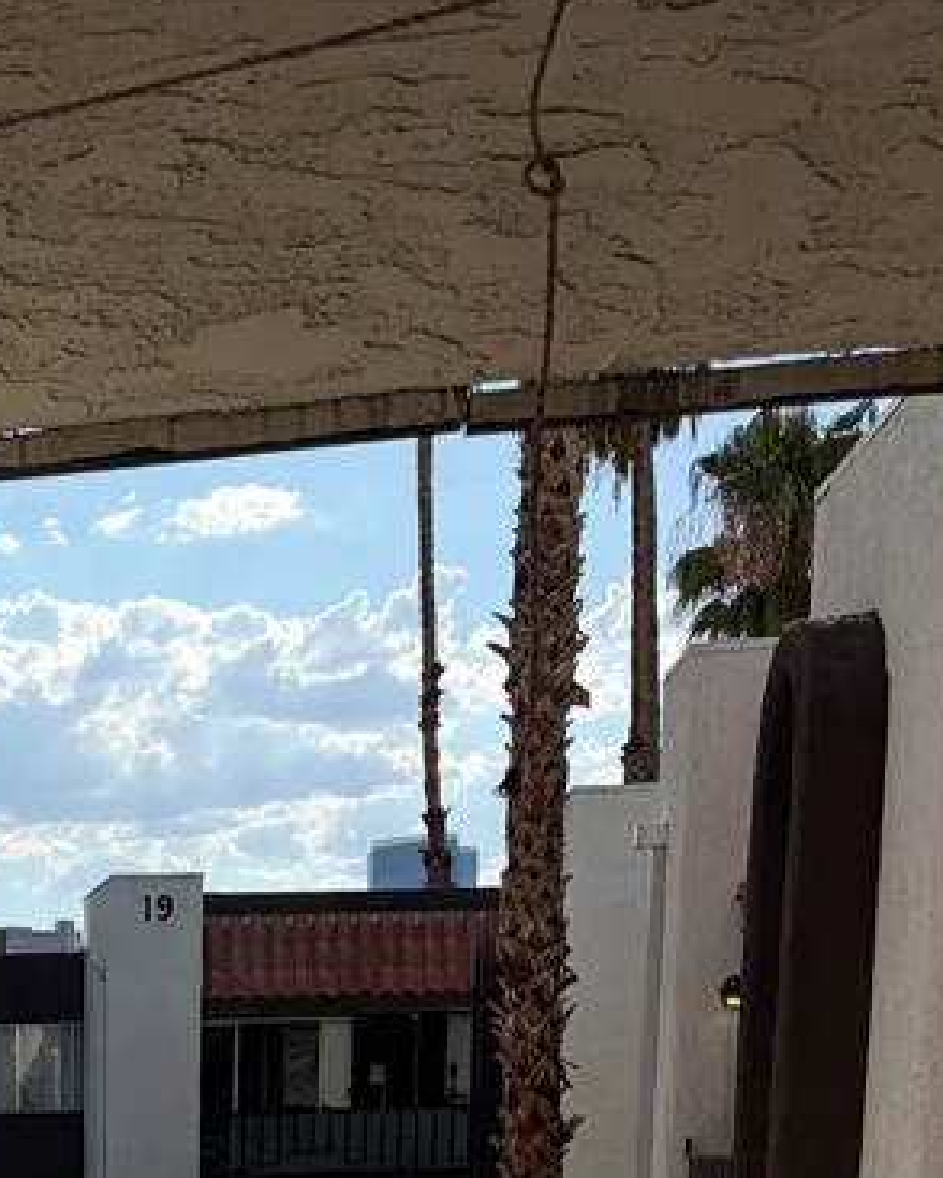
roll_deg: +0.8
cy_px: 1629
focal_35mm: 71
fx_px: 2476
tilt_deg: -11.7
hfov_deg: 20.2
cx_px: -200
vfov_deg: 23.0
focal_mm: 5.96
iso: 64
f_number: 1.6
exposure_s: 1/5814
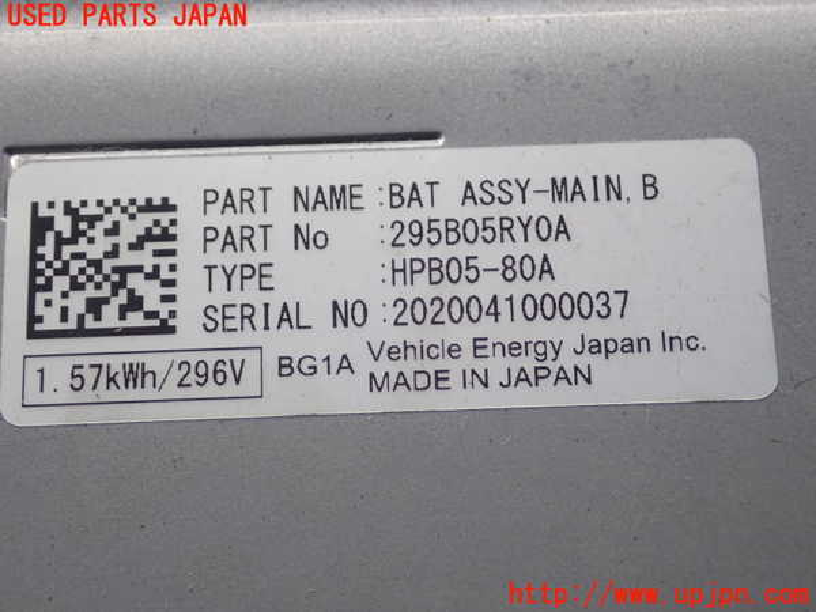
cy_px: 306
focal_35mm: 85
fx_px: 2004
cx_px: 408
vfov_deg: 17.4
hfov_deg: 23.0
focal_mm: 15.41
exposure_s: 1/125
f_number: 4.5
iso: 200
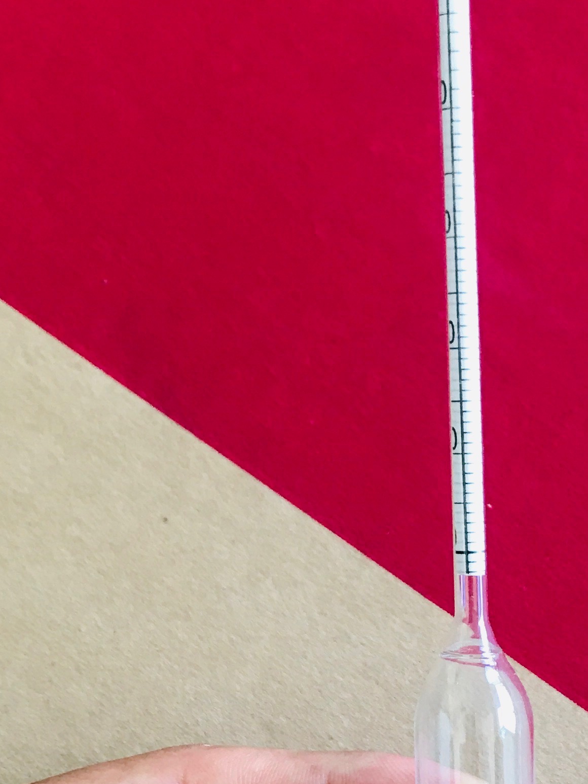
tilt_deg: -74.4
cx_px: 547
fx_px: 1654
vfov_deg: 26.4
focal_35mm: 73
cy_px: 558
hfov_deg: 19.7
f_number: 1.8
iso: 32
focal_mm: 3.99
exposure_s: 1/33
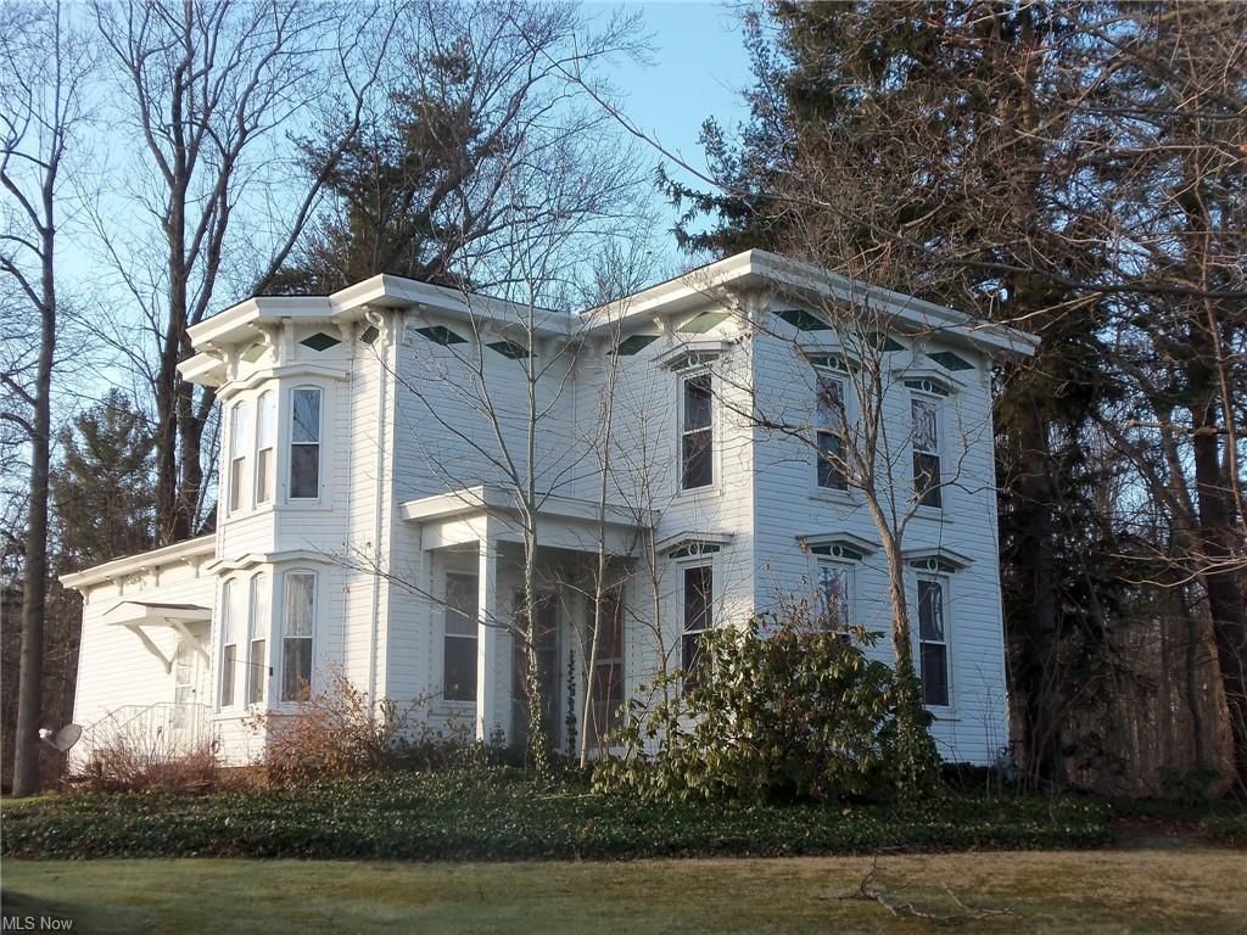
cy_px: 468
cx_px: 624
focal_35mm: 48
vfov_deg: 30.3
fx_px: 1729
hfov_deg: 39.7
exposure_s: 1/160
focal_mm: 8.7
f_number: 3.8
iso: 64
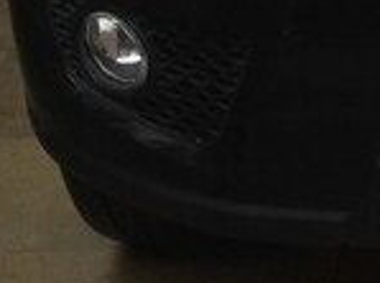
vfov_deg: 8.9
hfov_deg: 11.8
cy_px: -320
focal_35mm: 155
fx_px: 1697
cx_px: 691
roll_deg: -0.9
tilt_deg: -11.1
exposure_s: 1/329
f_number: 2.4
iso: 50
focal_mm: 4.28
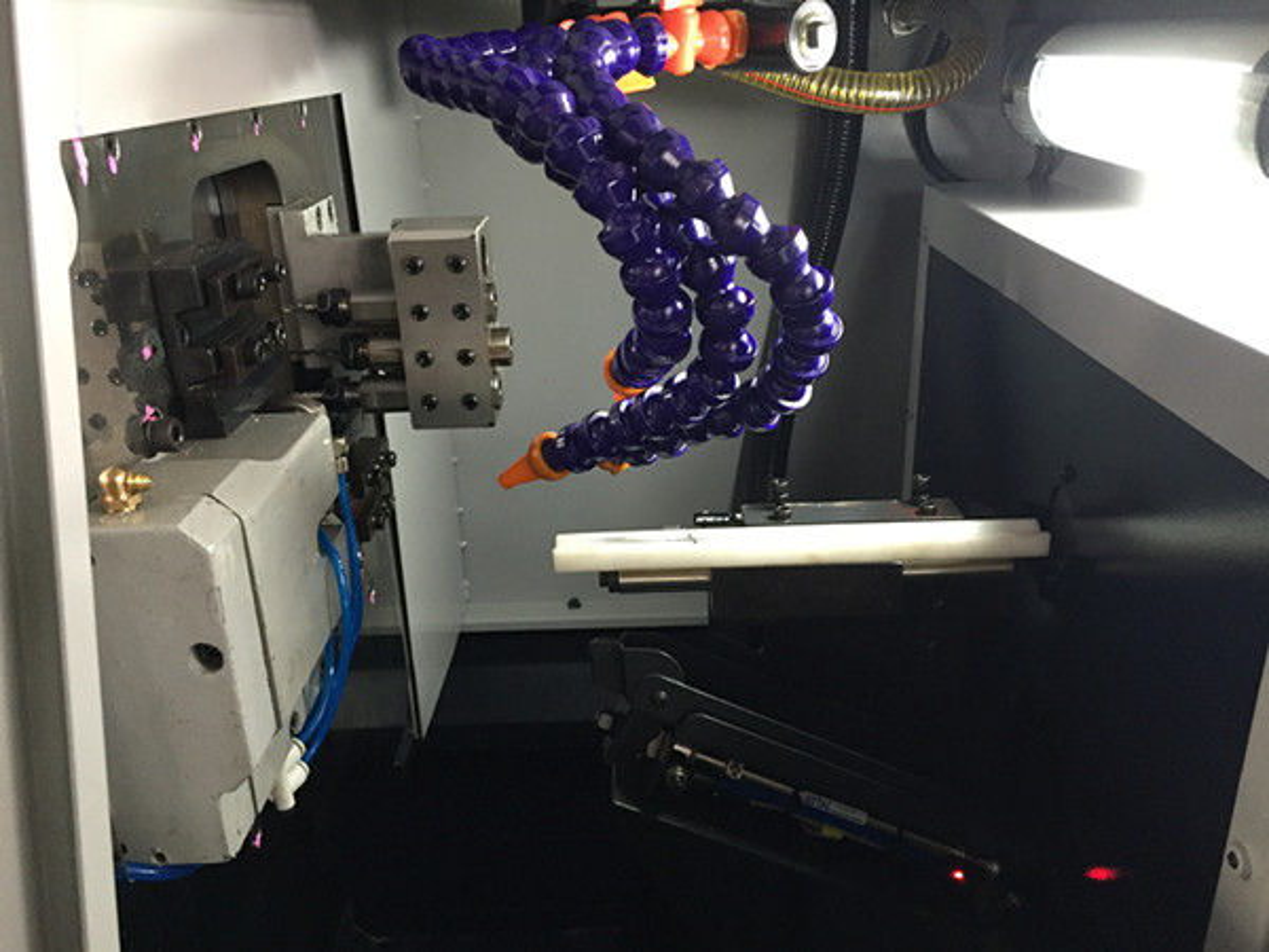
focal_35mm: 29
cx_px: 634
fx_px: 1063
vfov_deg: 48.2
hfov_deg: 61.7
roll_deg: +1.5
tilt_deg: -22.6
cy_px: 476
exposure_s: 1/30
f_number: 2.2
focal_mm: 4.15
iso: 160
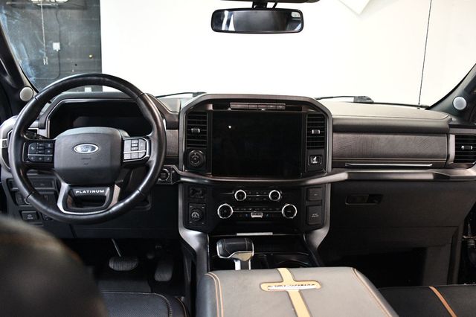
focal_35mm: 30
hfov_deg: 62.0
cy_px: 158
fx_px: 396
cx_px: 238
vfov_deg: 43.6
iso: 4000
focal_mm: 20
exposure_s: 1/60
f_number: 3.5
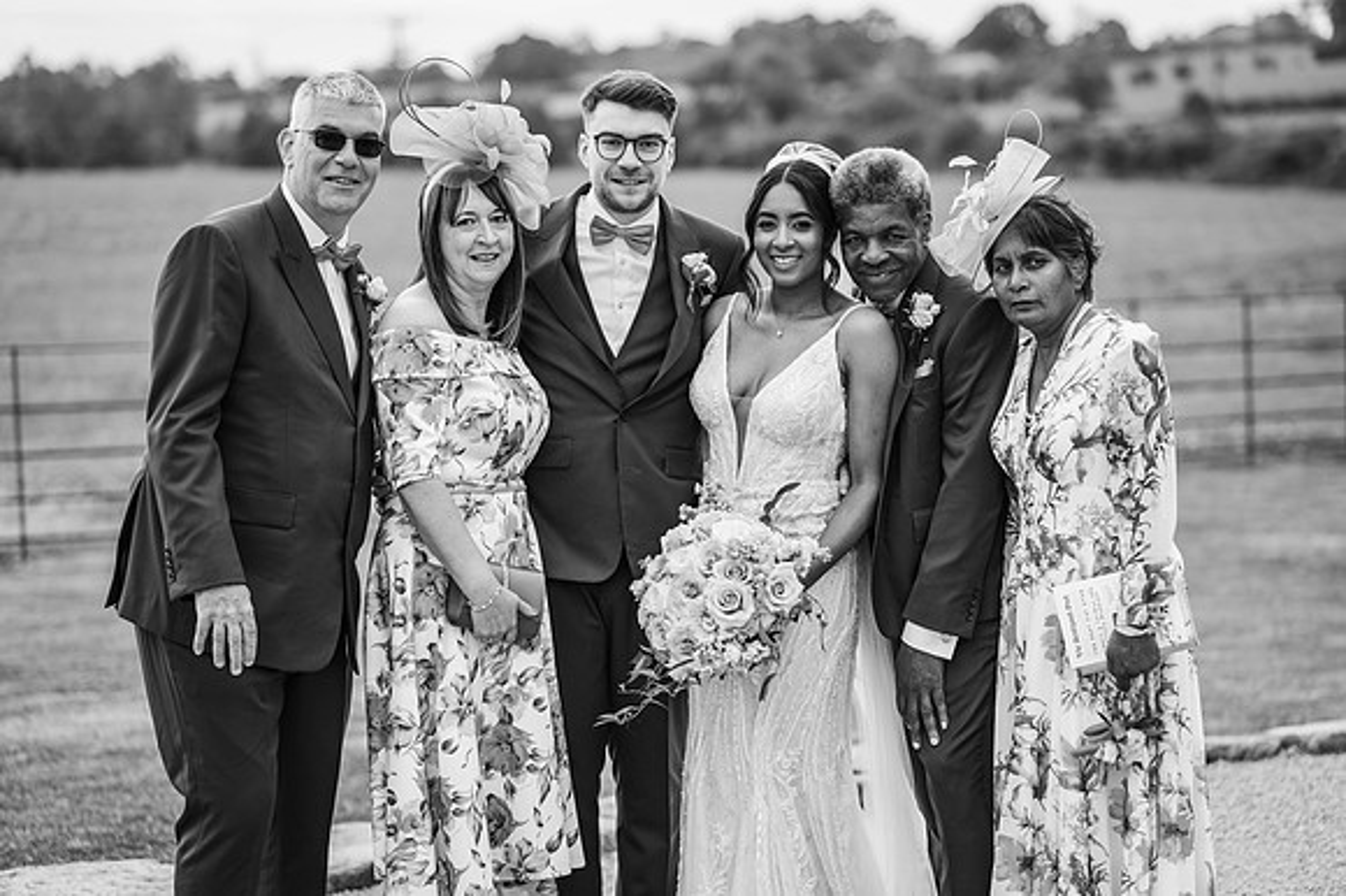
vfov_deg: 16.1
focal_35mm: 85
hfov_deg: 23.9
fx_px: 3176
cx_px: 673
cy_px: 448
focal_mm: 85
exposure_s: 1/640
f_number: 2.2
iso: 100
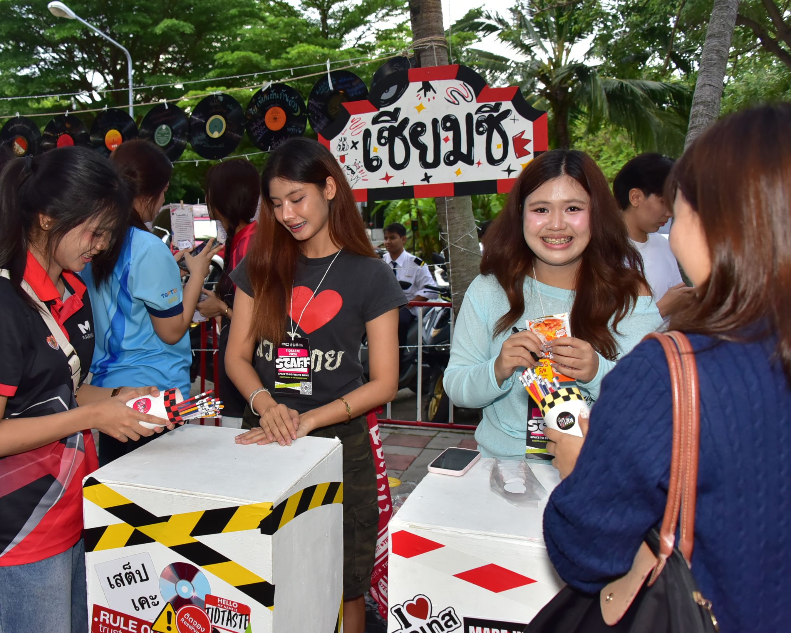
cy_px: 316
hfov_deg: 55.4
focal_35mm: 32
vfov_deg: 45.8
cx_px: 330
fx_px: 749
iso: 1250
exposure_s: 1/200
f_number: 5.6
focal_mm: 28
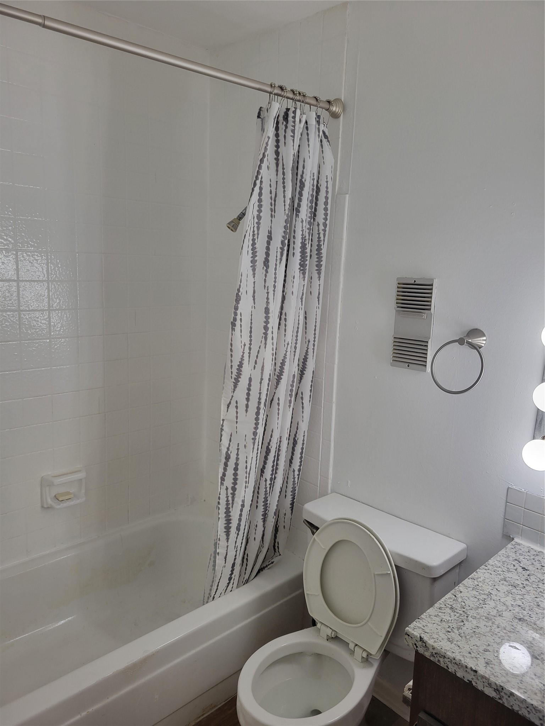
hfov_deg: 53.1
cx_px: 272
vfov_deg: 67.3
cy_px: 363
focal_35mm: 26
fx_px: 546
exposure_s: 1/120
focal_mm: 5.4
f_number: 1.8
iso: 80
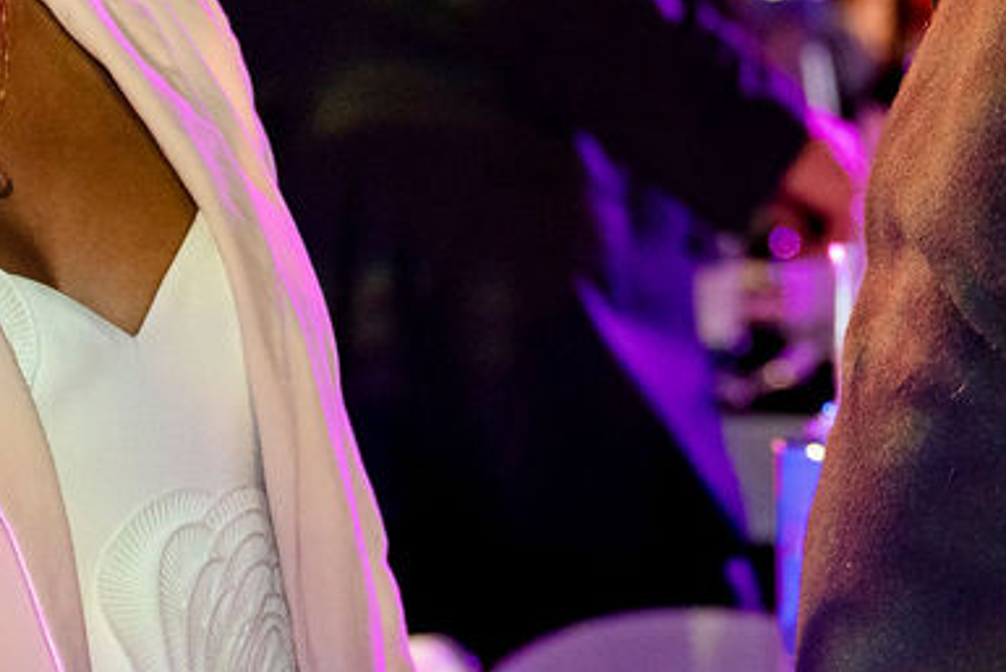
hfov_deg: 7.4
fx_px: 7771
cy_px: -239
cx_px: 635
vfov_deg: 4.9
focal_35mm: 278
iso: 2000
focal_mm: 62
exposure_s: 1/250
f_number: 2.8
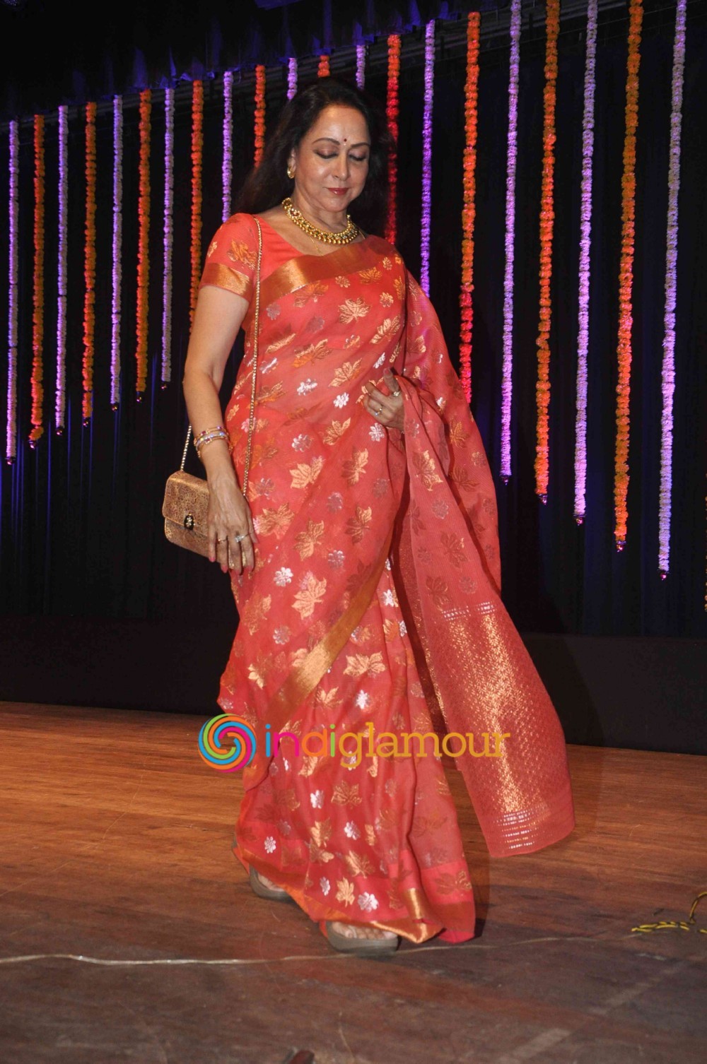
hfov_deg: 25.7
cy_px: 532
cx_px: 354
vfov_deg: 37.9
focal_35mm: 52
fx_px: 1551
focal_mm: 35
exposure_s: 1/200
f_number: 6.3
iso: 800
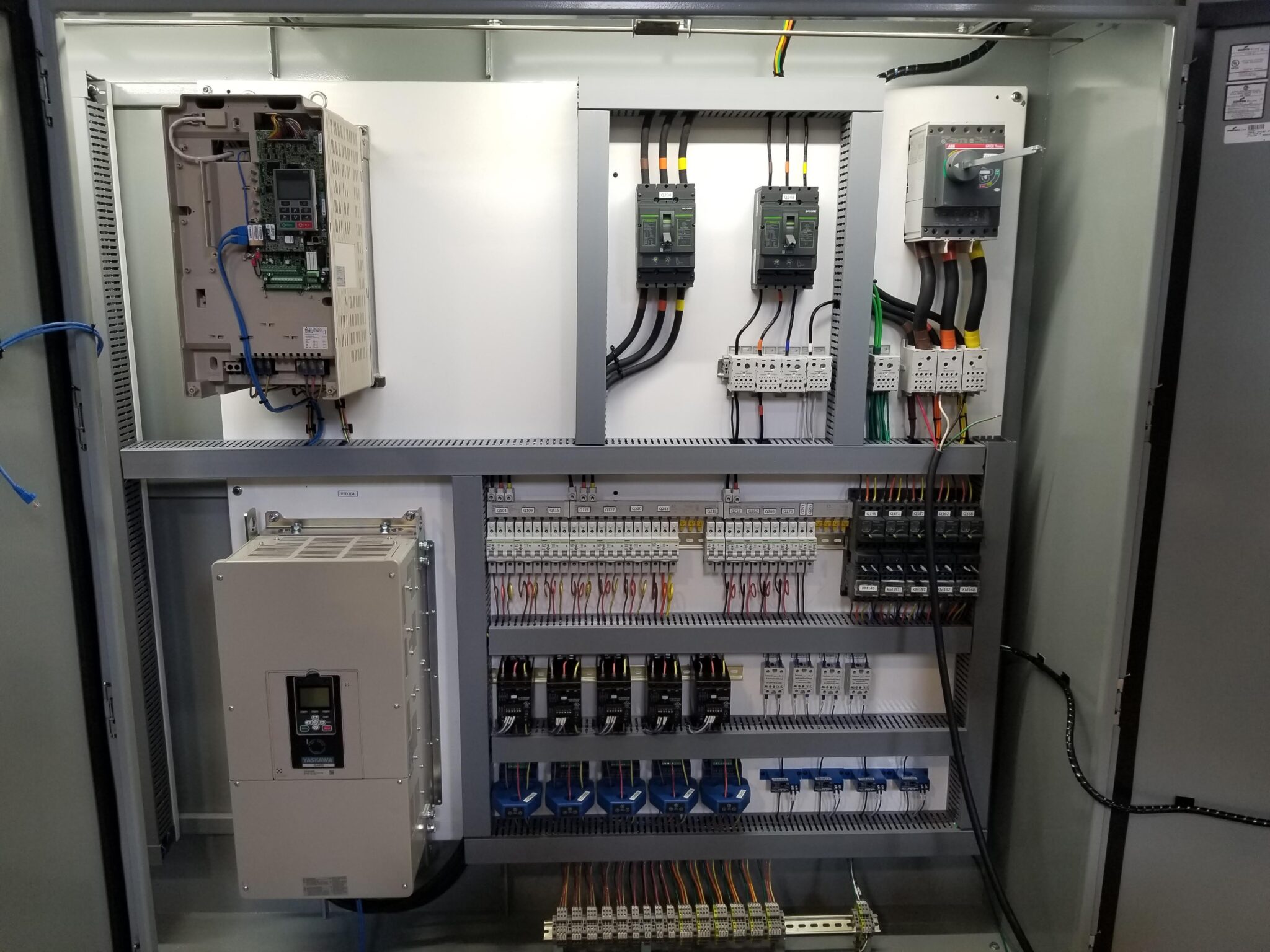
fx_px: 954
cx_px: 635
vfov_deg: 53.1
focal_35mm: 26
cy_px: 476
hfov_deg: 67.3
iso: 80
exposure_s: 1/60
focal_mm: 4.25
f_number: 1.7
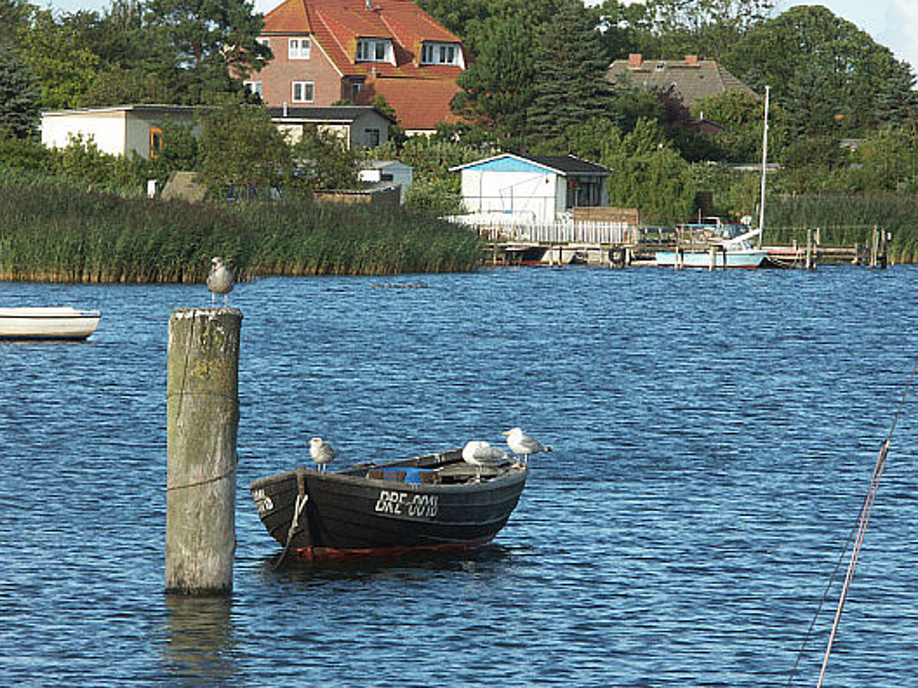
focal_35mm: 226
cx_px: 422
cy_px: 339
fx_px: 5993
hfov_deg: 8.8
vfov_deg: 6.6
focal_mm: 50.28
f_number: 10
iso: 100
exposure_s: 1/200
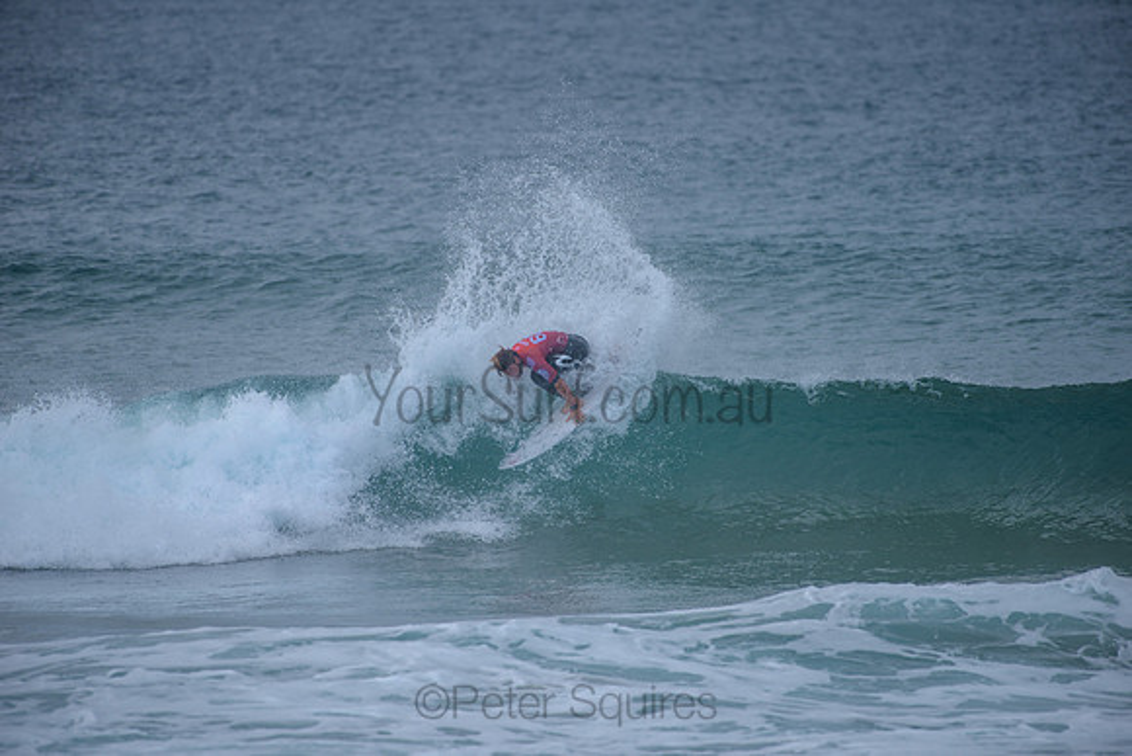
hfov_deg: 4.1
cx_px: 566
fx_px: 15725
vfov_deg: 2.8
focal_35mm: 500
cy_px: 378
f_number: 5.6
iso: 140
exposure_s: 1/800
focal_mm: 500
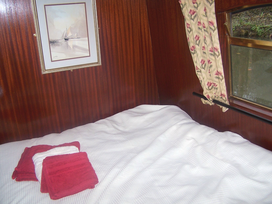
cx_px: 136
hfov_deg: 49.0
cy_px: 102
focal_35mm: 38
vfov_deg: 37.7
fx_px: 299
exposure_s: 1/60
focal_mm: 6.3
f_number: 2.8
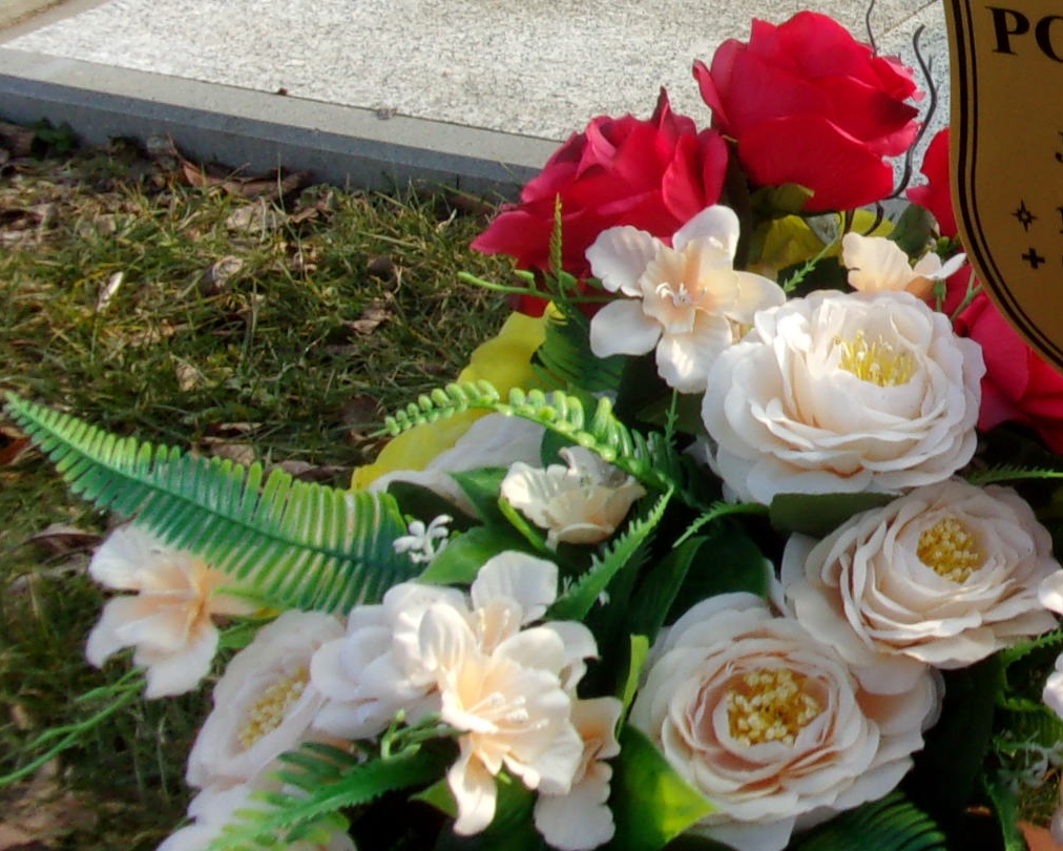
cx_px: 1312
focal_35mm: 70
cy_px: 165
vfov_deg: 21.6
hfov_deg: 24.3
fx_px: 2203
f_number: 10.8
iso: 80
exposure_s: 1/45
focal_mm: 5.1
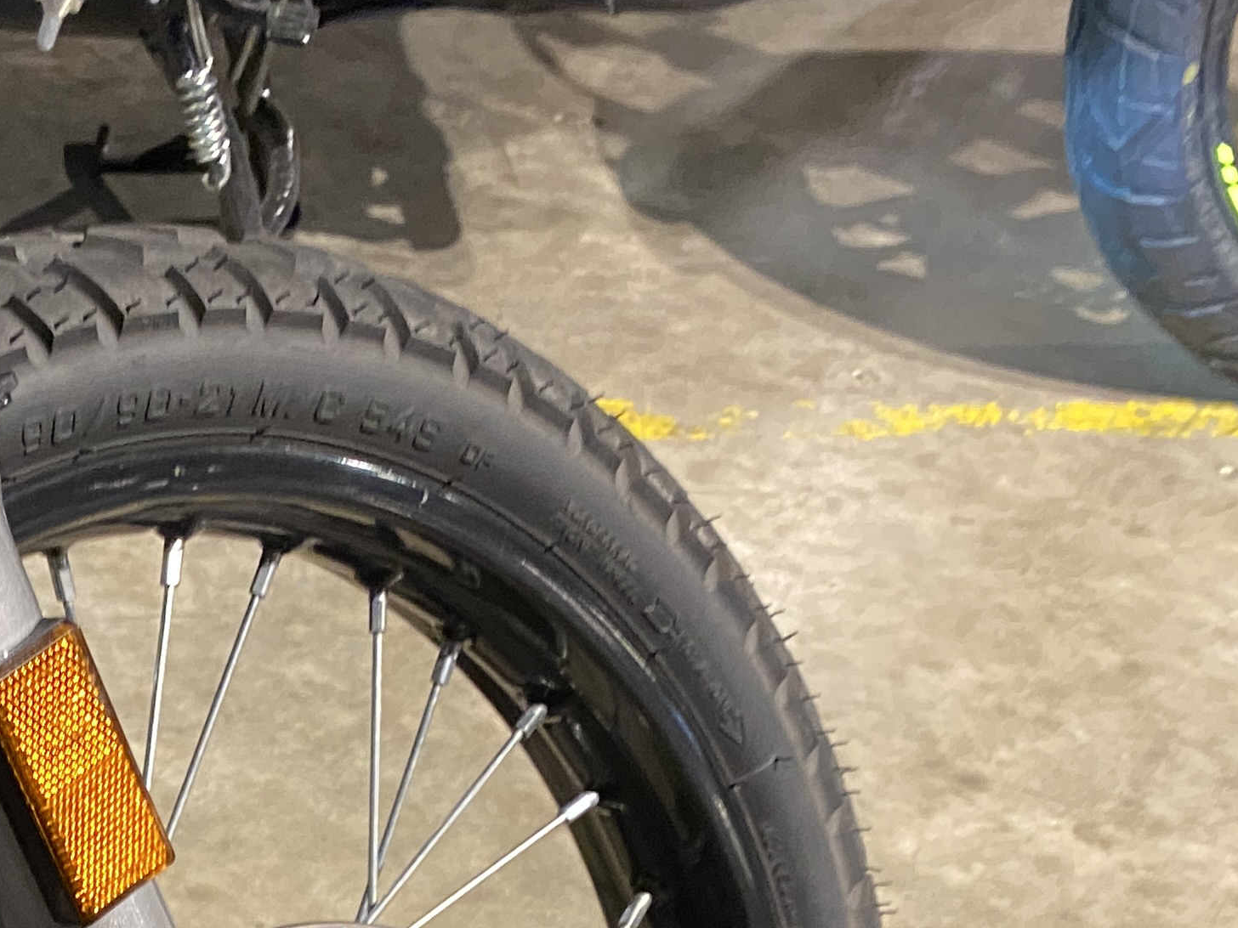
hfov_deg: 24.9
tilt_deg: -46.3
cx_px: -169
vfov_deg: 18.8
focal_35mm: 72
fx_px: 2575
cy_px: 1254
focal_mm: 4.25
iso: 320
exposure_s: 1/50
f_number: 1.8
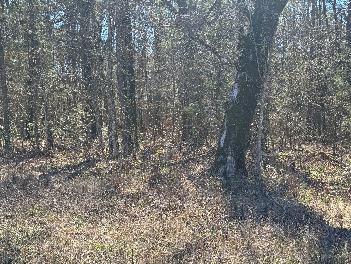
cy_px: 132
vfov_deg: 30.3
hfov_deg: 39.7
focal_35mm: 48
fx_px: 487
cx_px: 176
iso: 64
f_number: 1.78
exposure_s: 1/952
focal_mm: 6.76
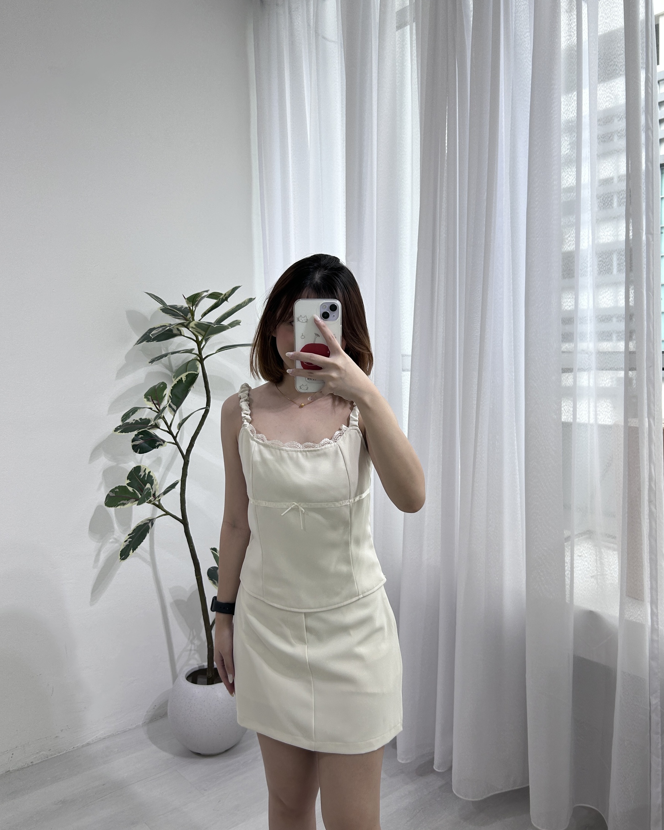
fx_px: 688
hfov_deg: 51.5
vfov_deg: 62.2
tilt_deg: -13.0
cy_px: 405
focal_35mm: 28
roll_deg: -0.8
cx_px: 330
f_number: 1.5
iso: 50
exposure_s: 1/662
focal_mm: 5.7
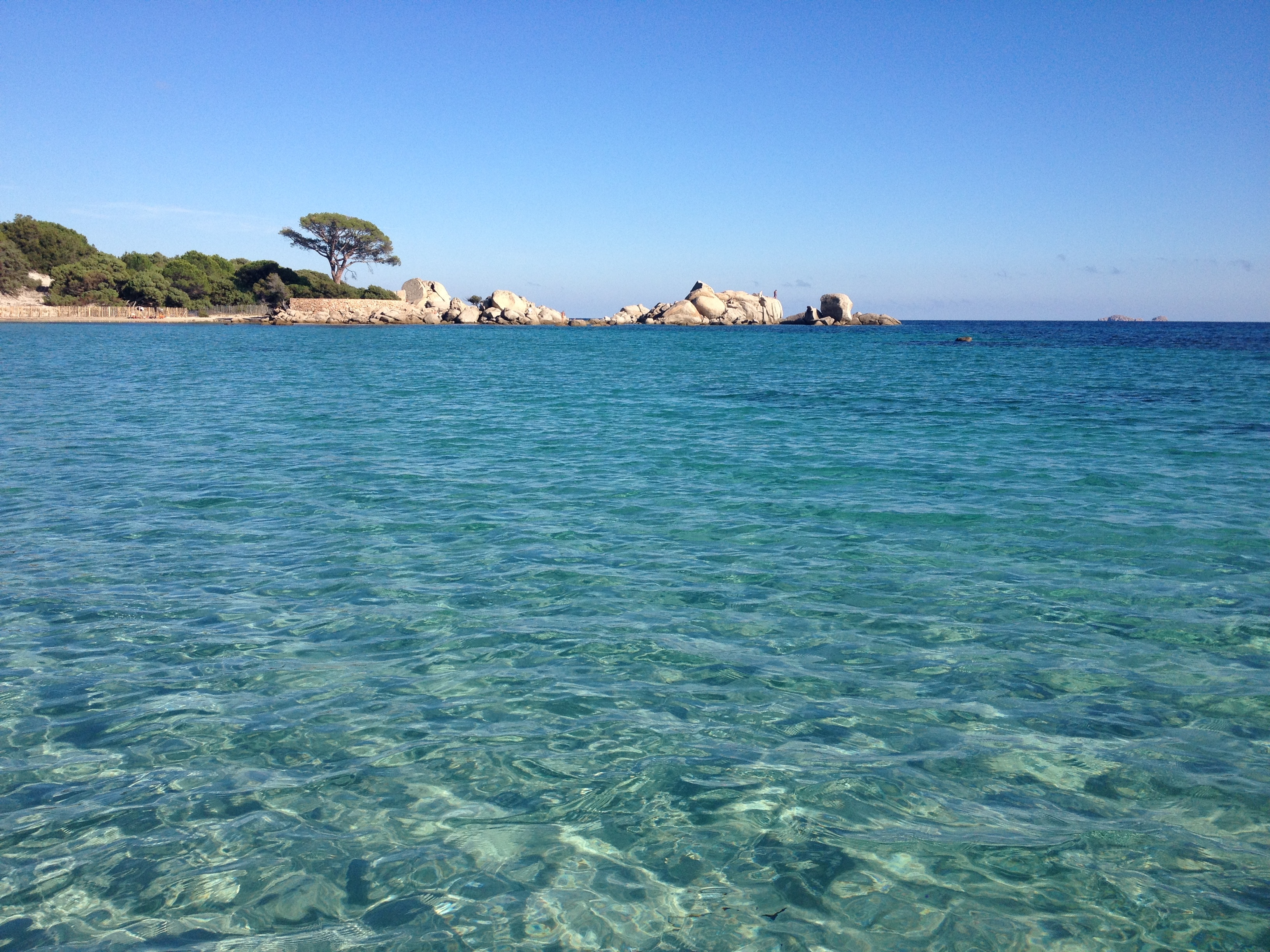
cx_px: 635
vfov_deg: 40.7
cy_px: 476
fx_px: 1284
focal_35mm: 35
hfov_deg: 52.6
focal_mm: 4.28
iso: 64
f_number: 2.4
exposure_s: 1/1905
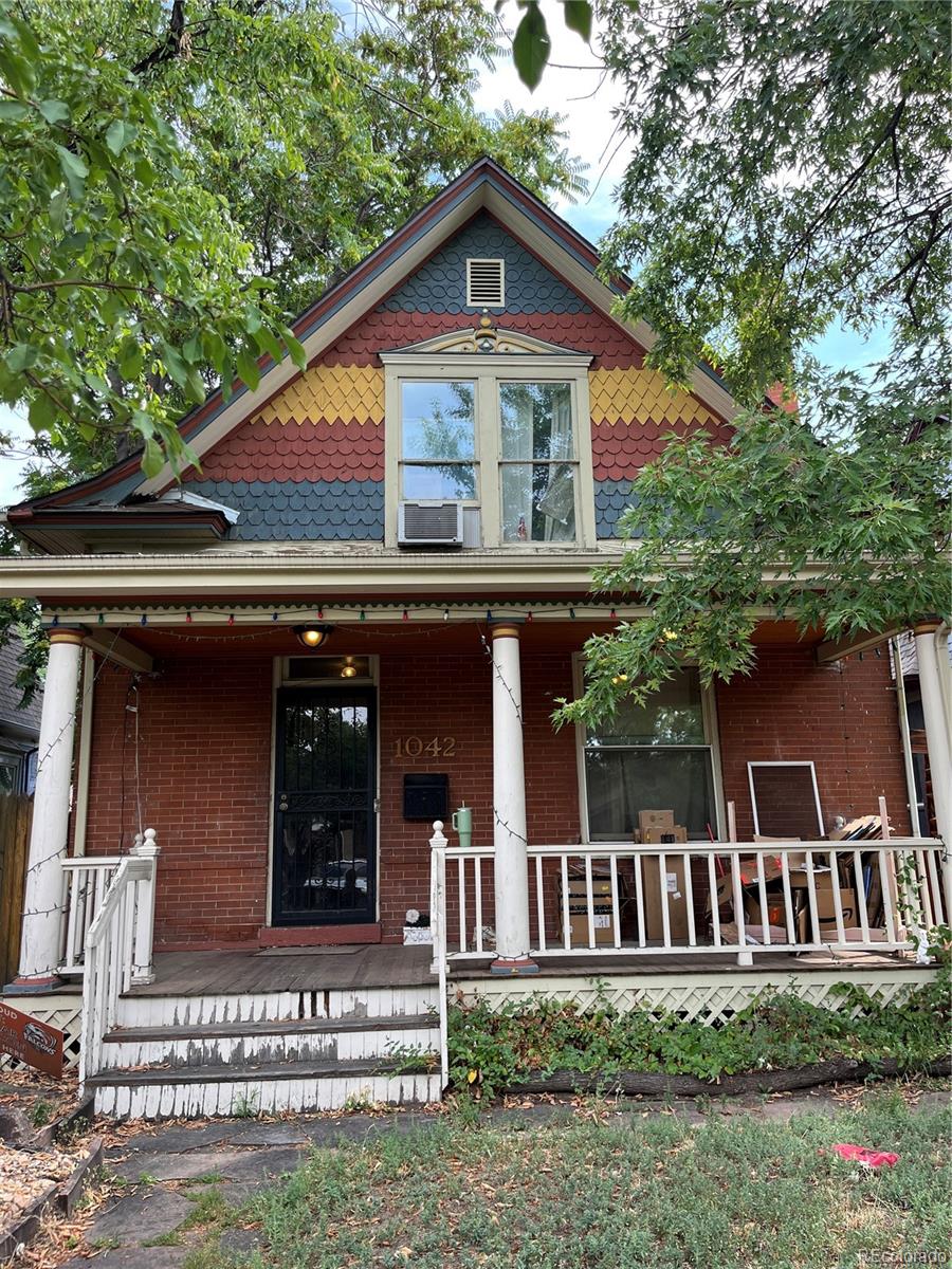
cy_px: 634
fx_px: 953
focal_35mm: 26
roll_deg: +1.6
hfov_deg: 53.1
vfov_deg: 67.3
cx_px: 476
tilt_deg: +14.4
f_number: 1.6
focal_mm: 5.1
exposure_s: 1/388
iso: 50
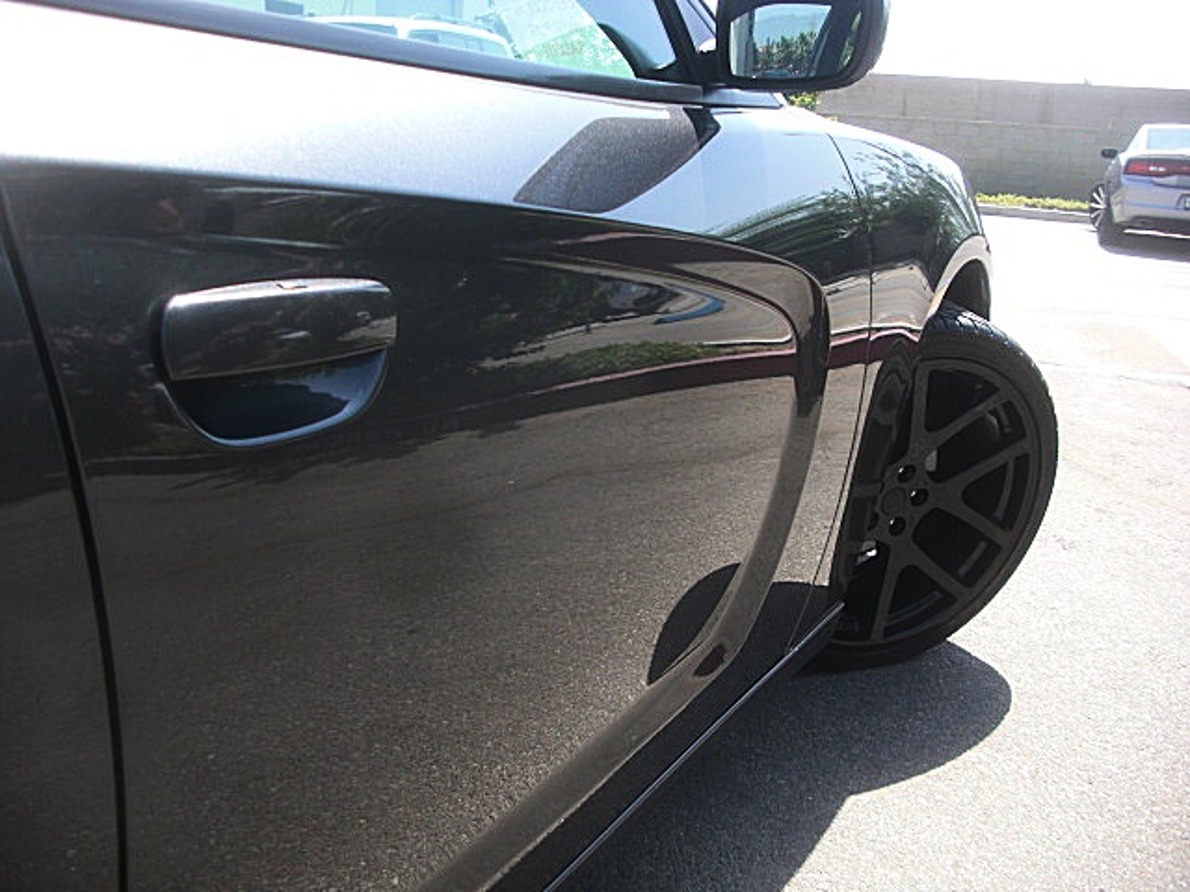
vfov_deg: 39.7
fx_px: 1238
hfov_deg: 51.4
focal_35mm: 36
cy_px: 446
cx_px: 595
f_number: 2.8
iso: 50
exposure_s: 1/320
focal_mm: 6.3
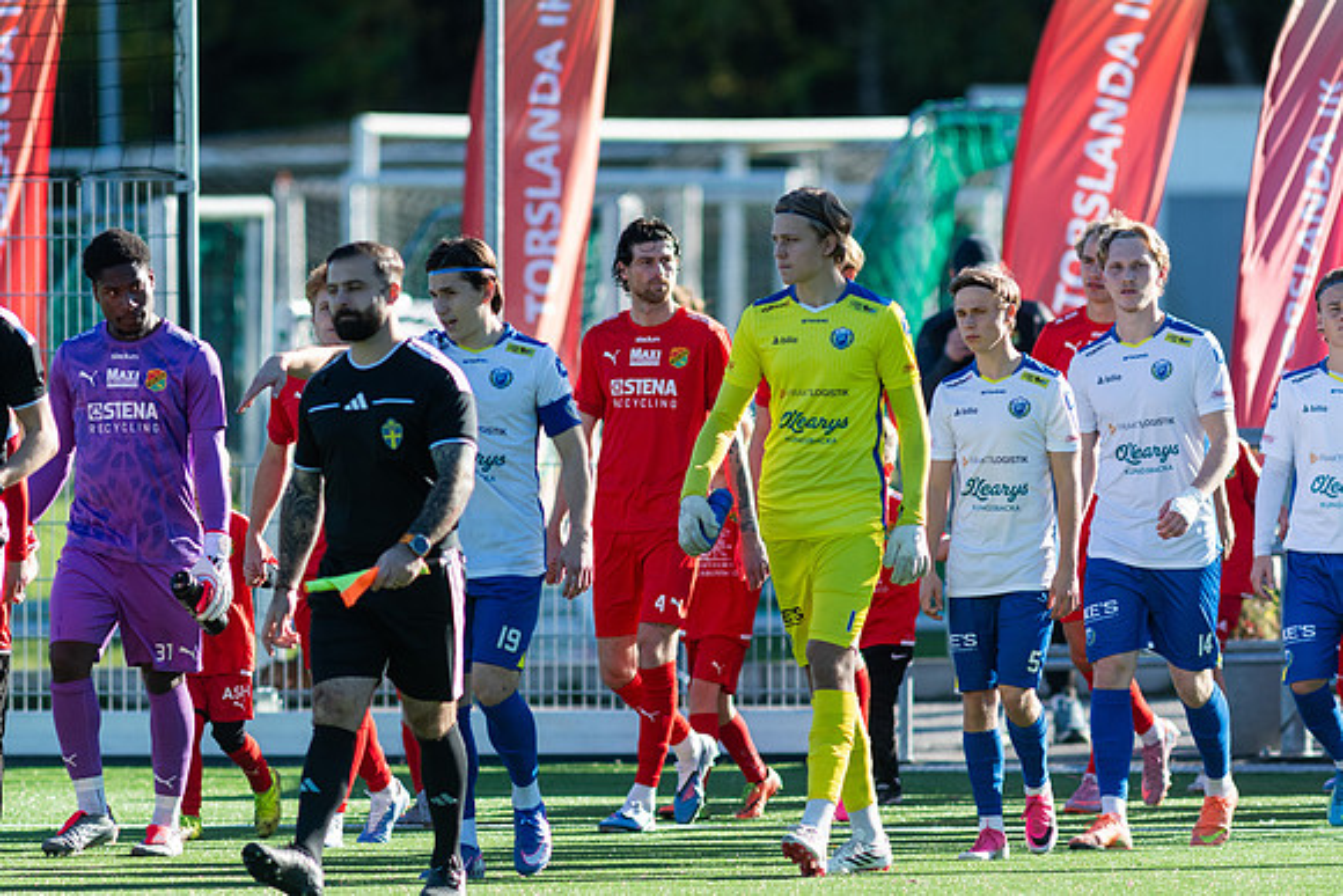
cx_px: 672
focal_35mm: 475
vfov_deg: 2.9
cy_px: 448
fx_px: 17724
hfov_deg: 4.3
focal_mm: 300
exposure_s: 1/2000
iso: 320
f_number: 3.2
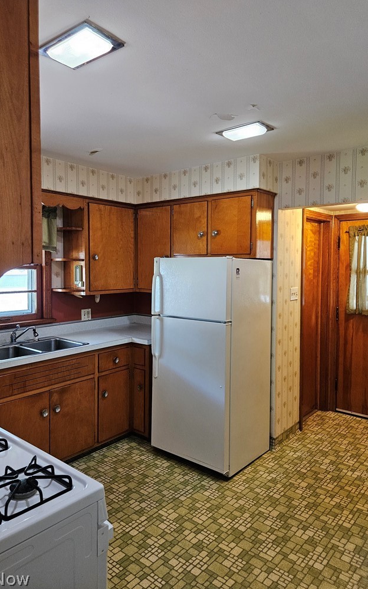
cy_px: 291
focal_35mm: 25
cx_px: 175
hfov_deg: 49.2
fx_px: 401
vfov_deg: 72.6
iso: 500
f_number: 1.8
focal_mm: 5.4
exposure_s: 1/120
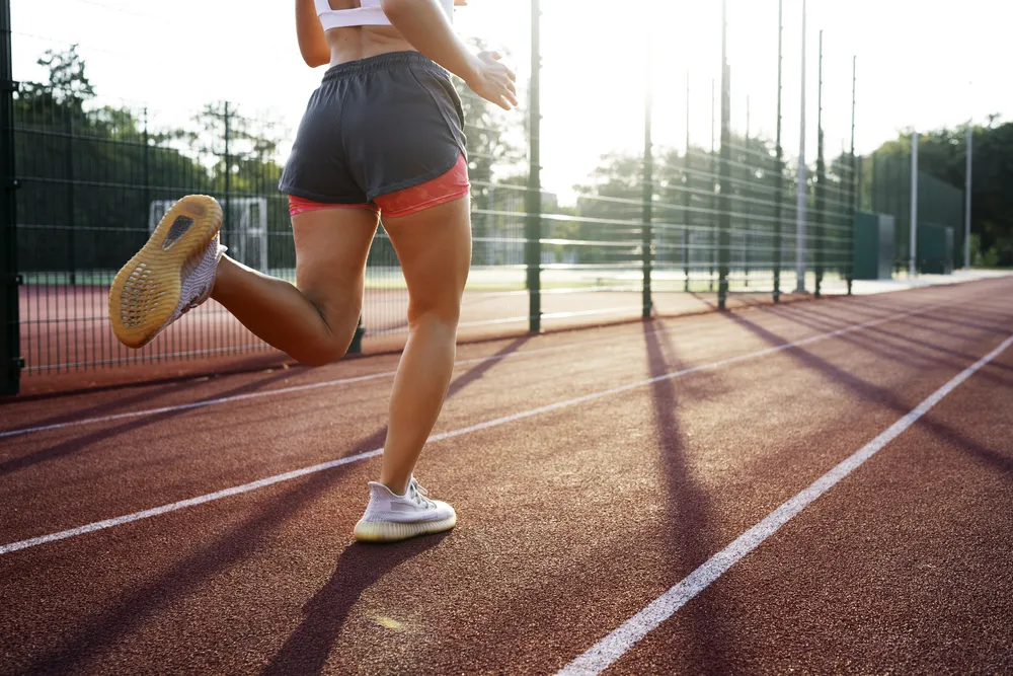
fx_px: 1126
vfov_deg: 33.4
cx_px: 506
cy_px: 338
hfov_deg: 48.5
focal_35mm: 40
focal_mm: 40
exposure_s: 1/640
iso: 320
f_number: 4
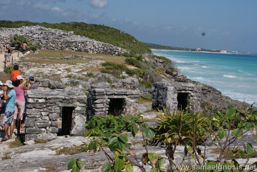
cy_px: 86
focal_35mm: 75
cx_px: 128
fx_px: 536
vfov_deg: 18.2
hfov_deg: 27.0
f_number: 13
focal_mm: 50
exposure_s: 1/250
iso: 100
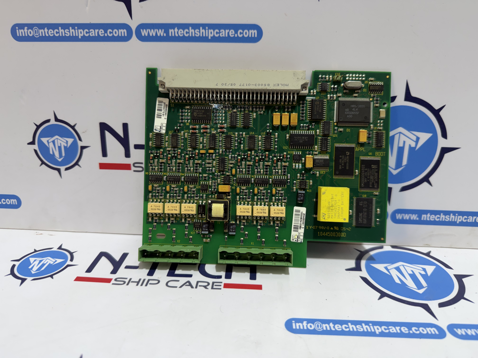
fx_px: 331
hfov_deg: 71.6
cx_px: 239
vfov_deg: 56.8
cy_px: 179
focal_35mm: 24
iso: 64
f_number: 1.78
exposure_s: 1/121
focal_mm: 6.76
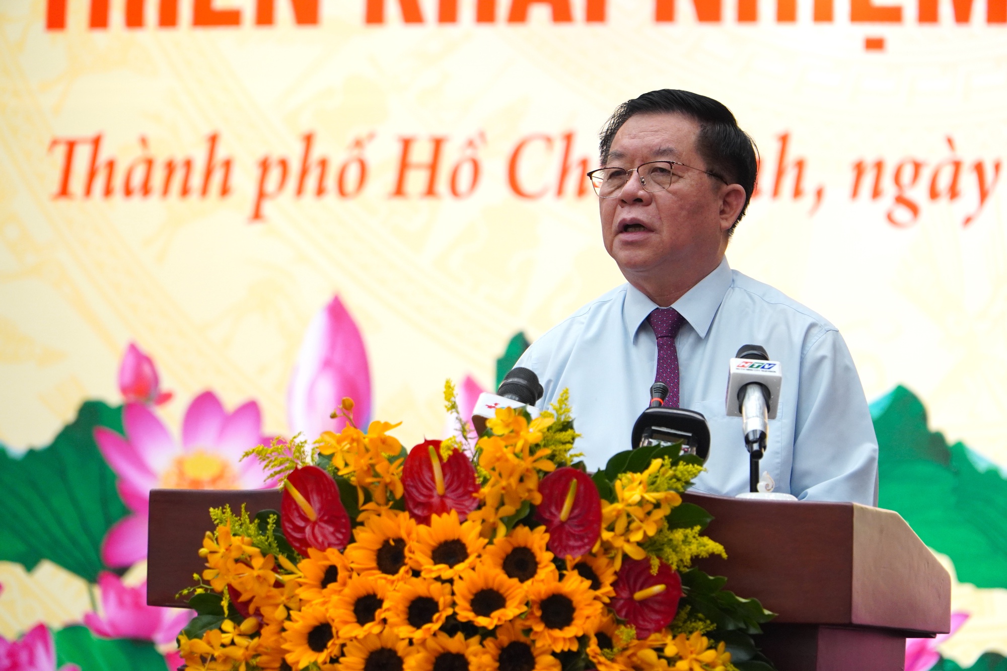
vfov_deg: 8.7
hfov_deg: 13.0
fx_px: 4405
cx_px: 504
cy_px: 336
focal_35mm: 158
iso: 1600
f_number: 4
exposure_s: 1/200
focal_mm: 105
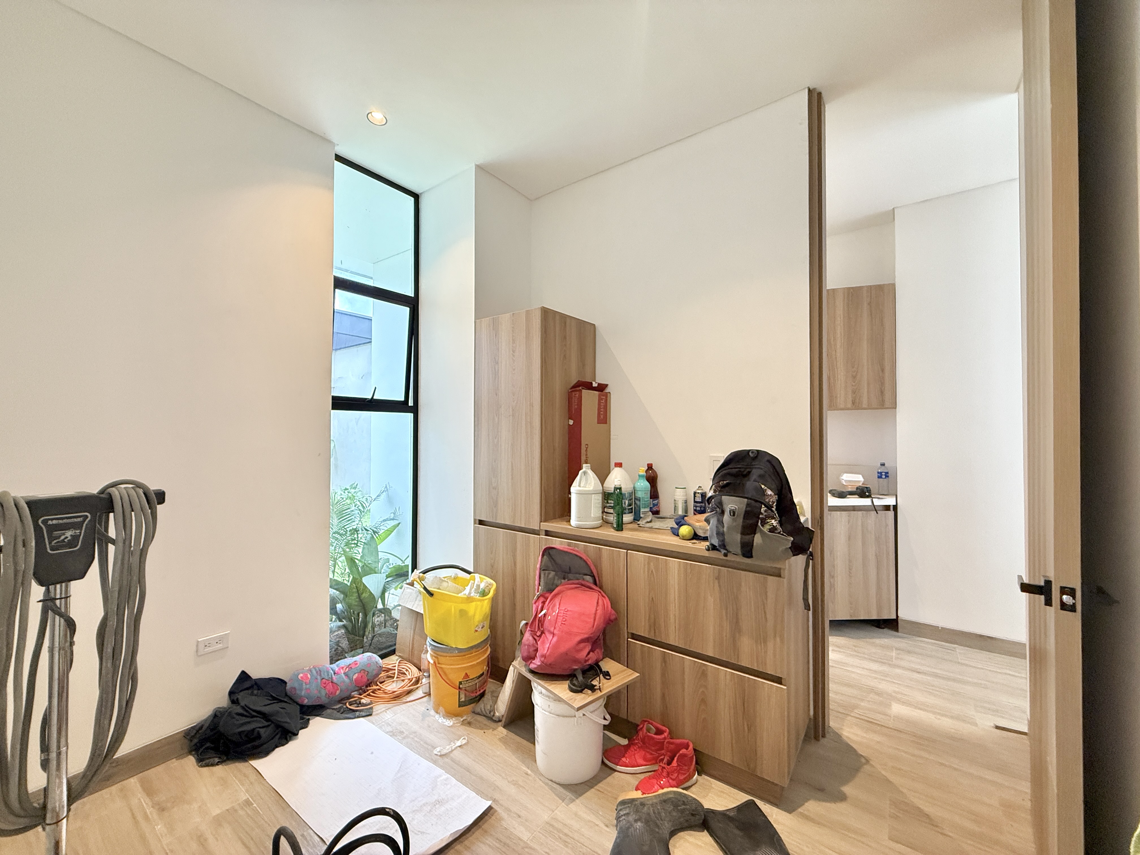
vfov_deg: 85.7
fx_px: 461
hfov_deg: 102.1
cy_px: 428
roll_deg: +0.0
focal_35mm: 14
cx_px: 570
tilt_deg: +0.7
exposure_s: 1/120
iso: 500
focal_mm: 2.22
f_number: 2.2
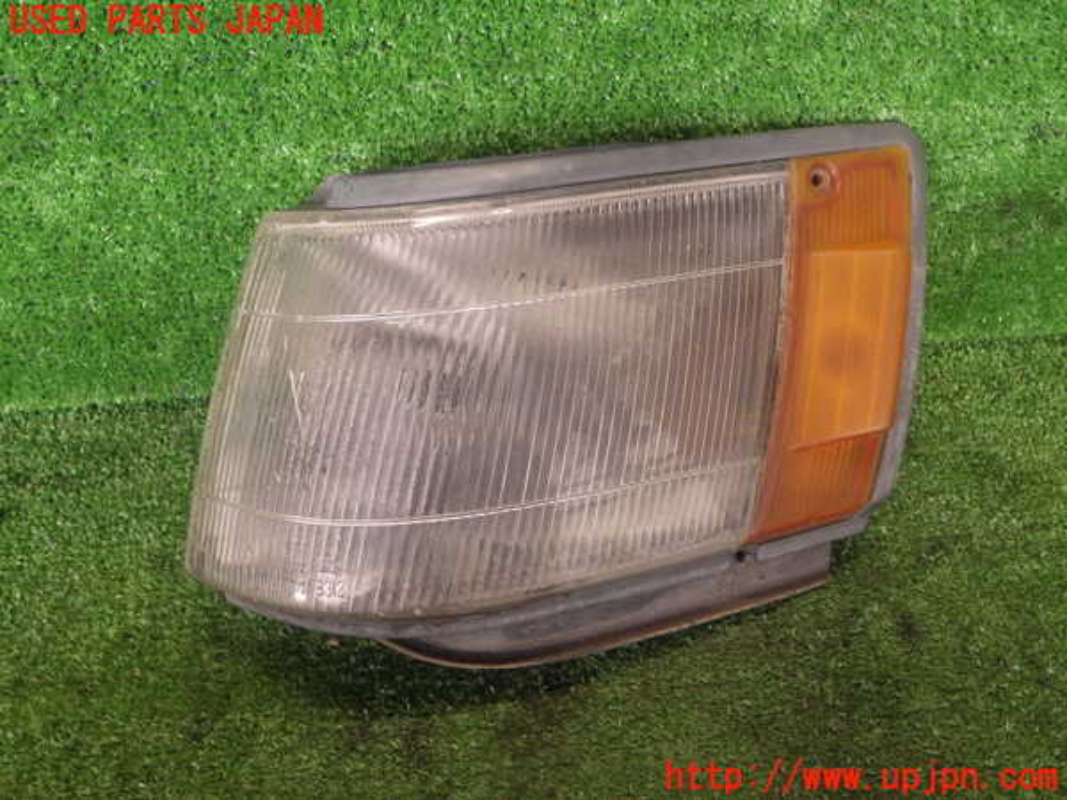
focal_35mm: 31
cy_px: 400
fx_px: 956
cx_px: 534
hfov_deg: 58.4
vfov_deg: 45.4
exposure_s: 1/45
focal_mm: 5.5
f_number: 3.1
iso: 320
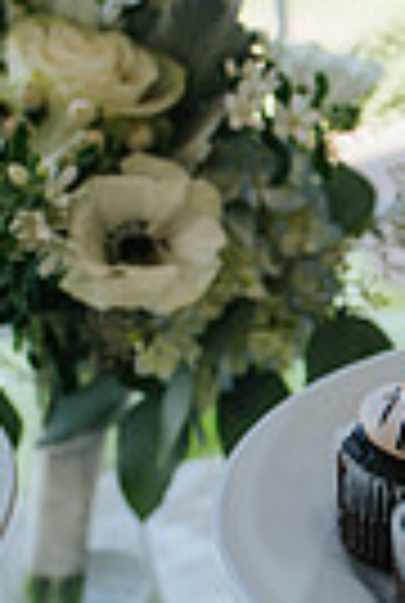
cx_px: 668
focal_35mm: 117
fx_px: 1964
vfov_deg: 17.4
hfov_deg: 11.2
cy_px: 333
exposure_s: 1/320
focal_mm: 35
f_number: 3.5
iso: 280
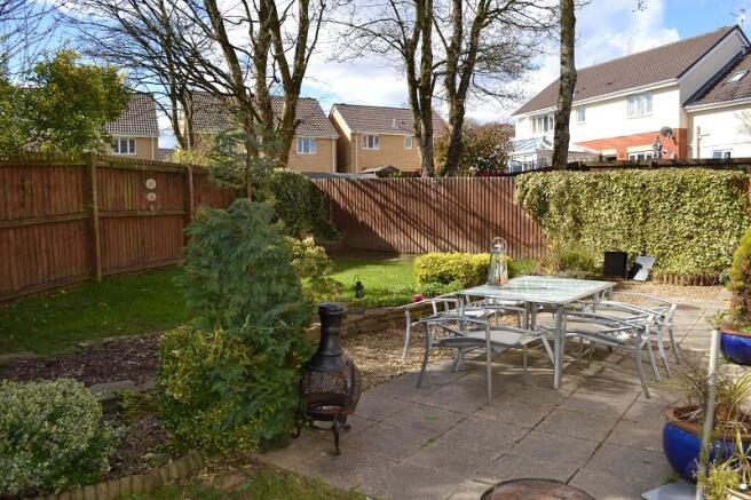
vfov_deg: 47.9
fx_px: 563
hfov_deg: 67.4
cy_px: 250
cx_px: 376
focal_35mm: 27
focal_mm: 18
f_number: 6.3
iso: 100
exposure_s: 1/200
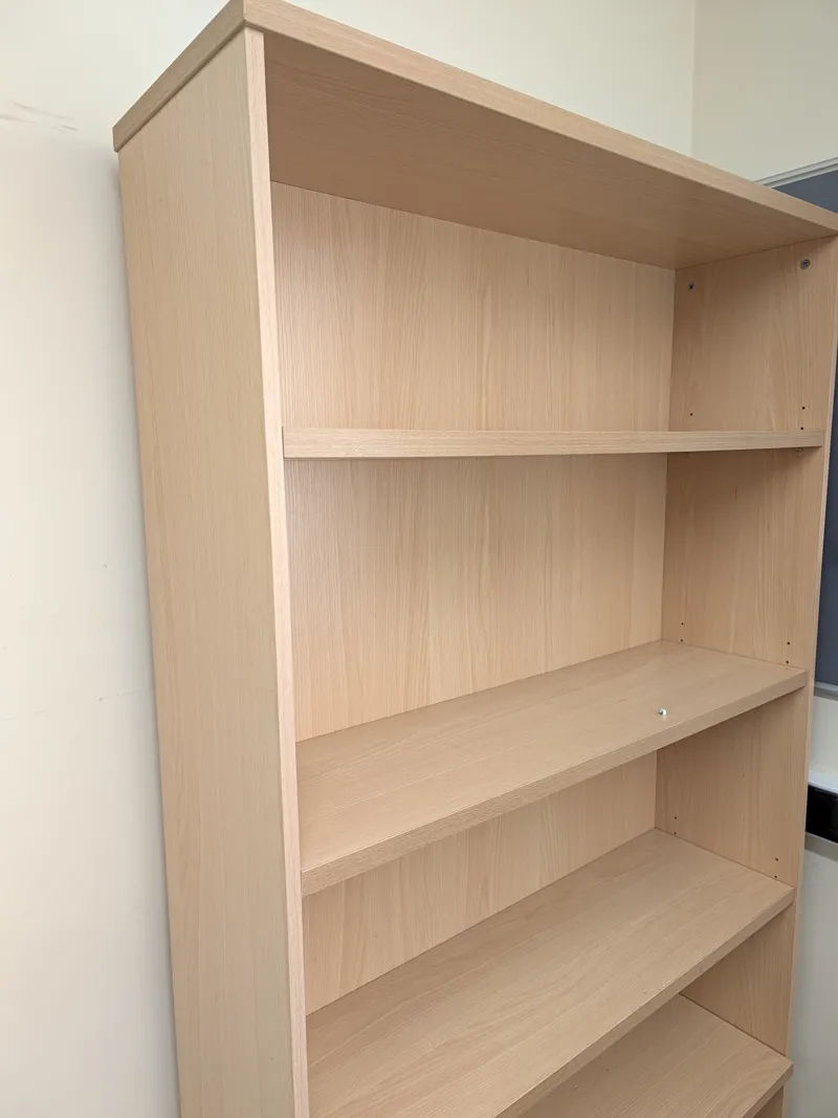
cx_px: 419
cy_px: 559
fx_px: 743
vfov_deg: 73.9
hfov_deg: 58.9
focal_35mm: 23
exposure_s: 1/35.3
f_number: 1.7
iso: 61
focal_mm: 5.28
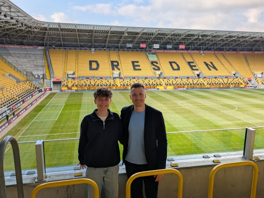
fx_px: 206
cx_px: 138
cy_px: 94
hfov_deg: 65.3
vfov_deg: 51.4
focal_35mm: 27
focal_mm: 5.43
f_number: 1.89
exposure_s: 1/772
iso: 34
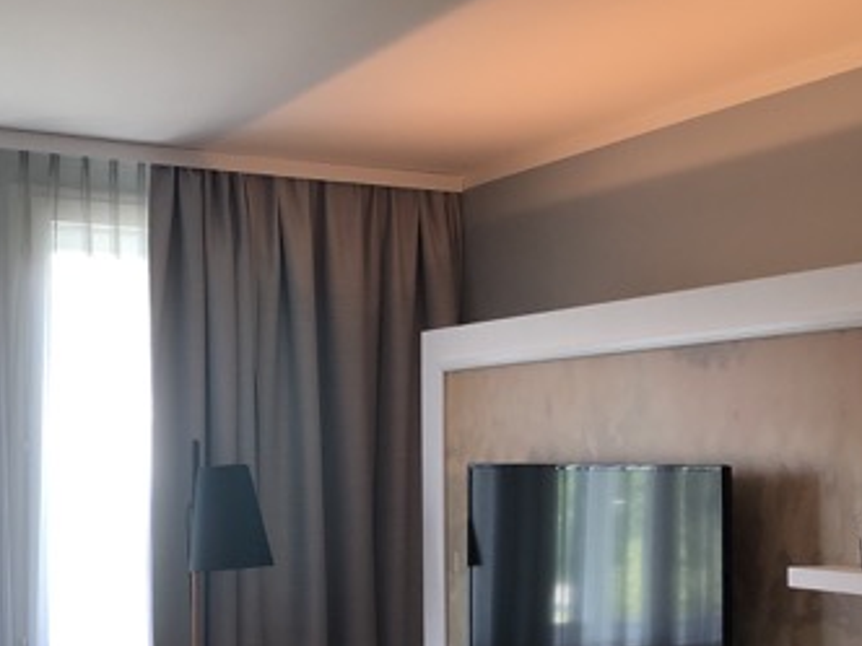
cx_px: 184
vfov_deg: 26.8
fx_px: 1345
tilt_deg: +1.2
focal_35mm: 54
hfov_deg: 34.6
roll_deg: +0.3
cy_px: 446
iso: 25
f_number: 1.8
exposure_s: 1/33
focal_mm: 3.99
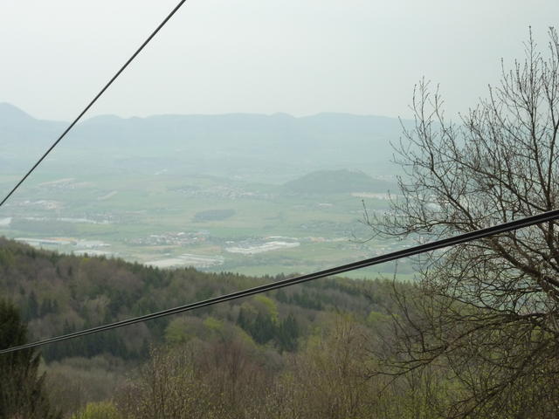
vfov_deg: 20.4
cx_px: 280
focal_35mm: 72
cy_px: 210
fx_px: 1163
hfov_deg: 27.0
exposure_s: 1/250
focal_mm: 11.9
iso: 250
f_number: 4.1
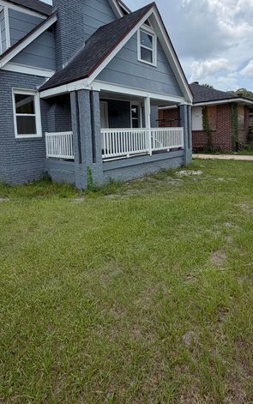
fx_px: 231
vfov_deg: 80.8
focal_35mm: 21
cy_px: 152
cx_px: 118
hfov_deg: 57.3
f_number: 2.2
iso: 20
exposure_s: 1/830
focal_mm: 2.22
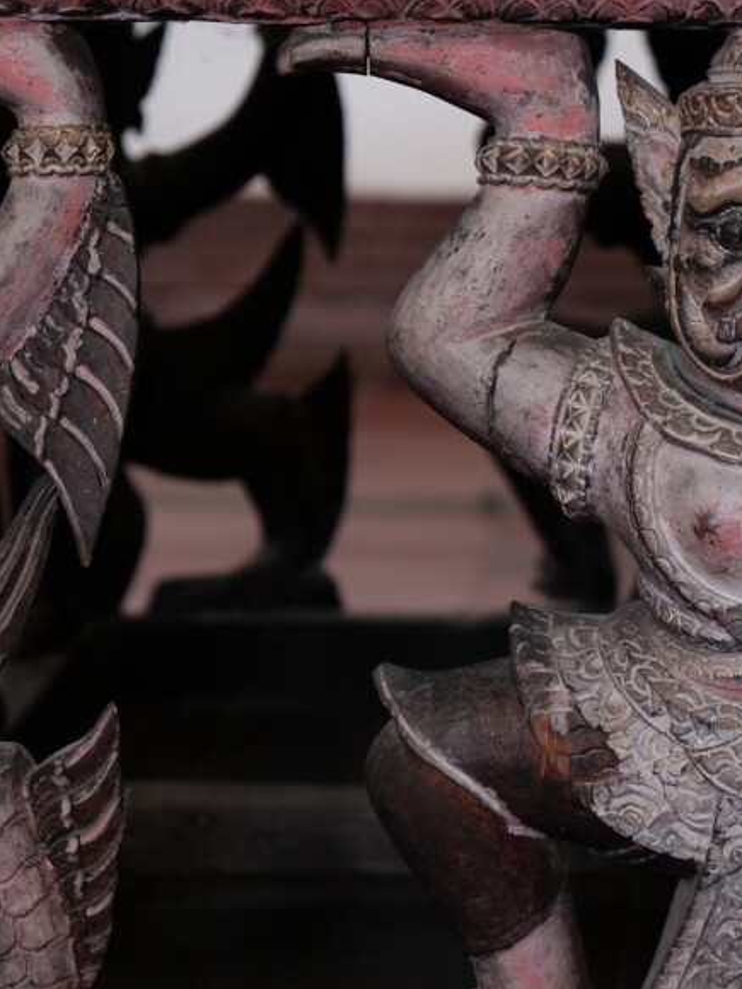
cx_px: 708
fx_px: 4030
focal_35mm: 141
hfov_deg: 10.4
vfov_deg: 14.0
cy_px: 550
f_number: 4
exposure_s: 1/27
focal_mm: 55
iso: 800
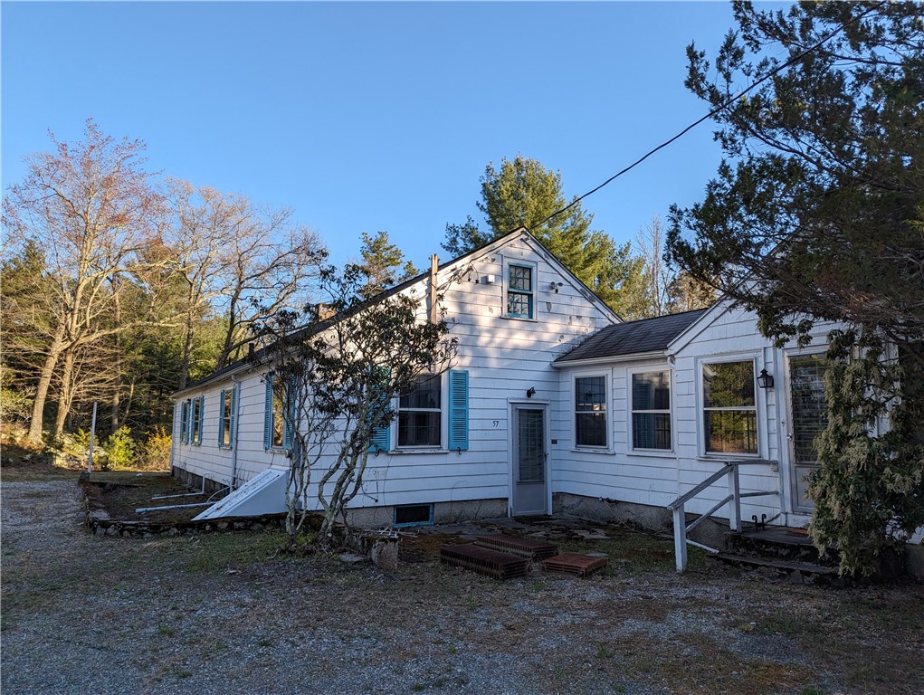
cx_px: 462
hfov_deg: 71.5
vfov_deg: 56.9
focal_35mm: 24
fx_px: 641
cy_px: 348
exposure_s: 1/864
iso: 44
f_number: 1.85
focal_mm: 6.81
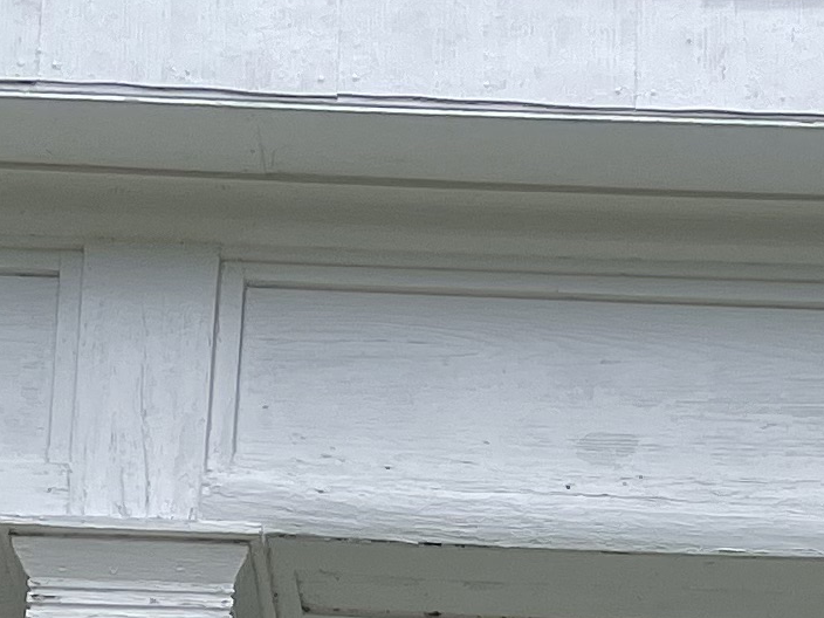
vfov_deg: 8.8
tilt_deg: +14.3
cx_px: 746
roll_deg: +0.1
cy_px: 1625
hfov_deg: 13.1
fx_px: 3547
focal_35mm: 149
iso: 32
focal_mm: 4.2
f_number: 1.6
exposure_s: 1/2451
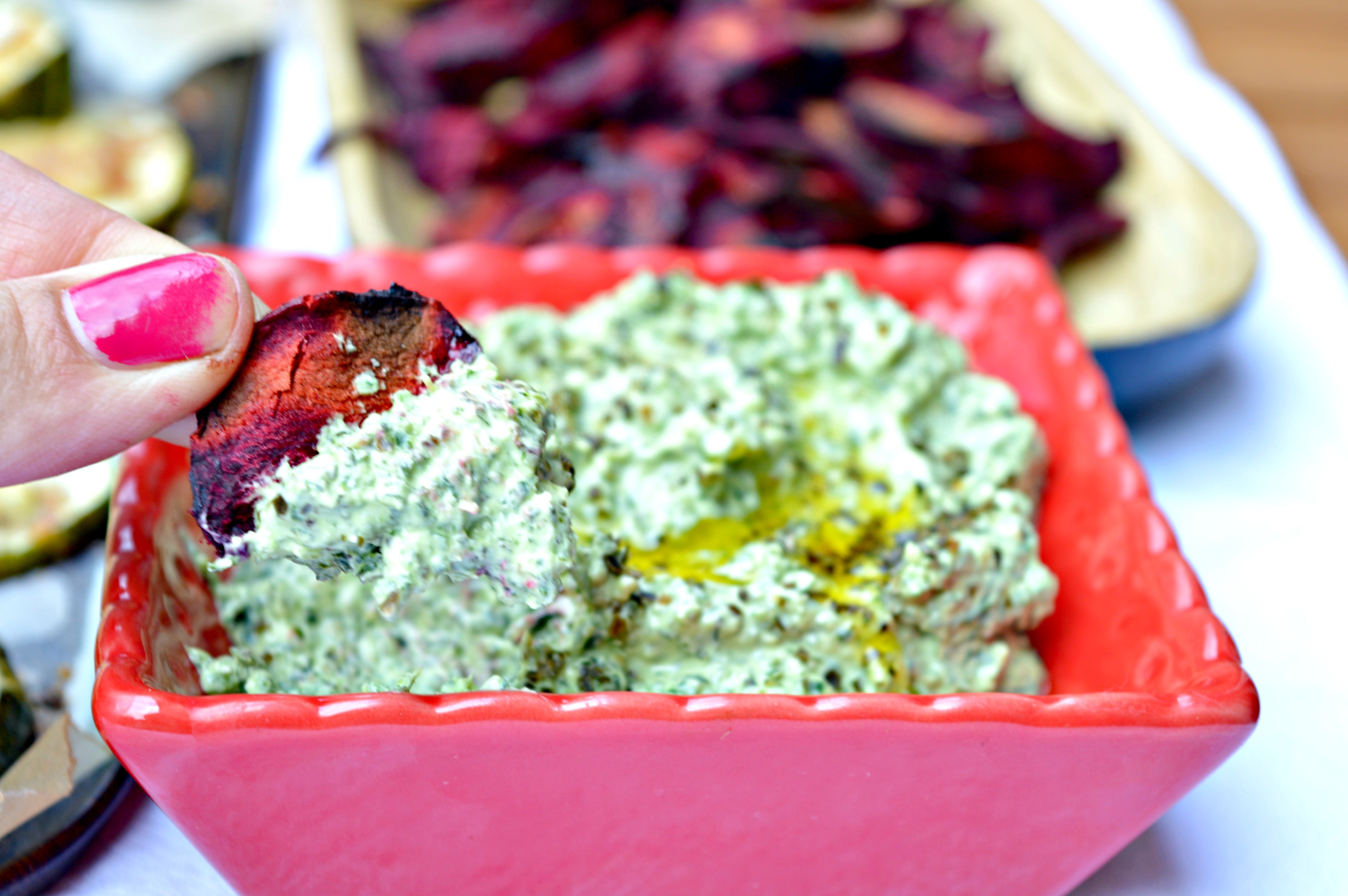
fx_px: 3124
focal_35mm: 84
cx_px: 680
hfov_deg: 24.4
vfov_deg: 16.3
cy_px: 447
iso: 100
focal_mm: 55
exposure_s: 1/20
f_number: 5.6
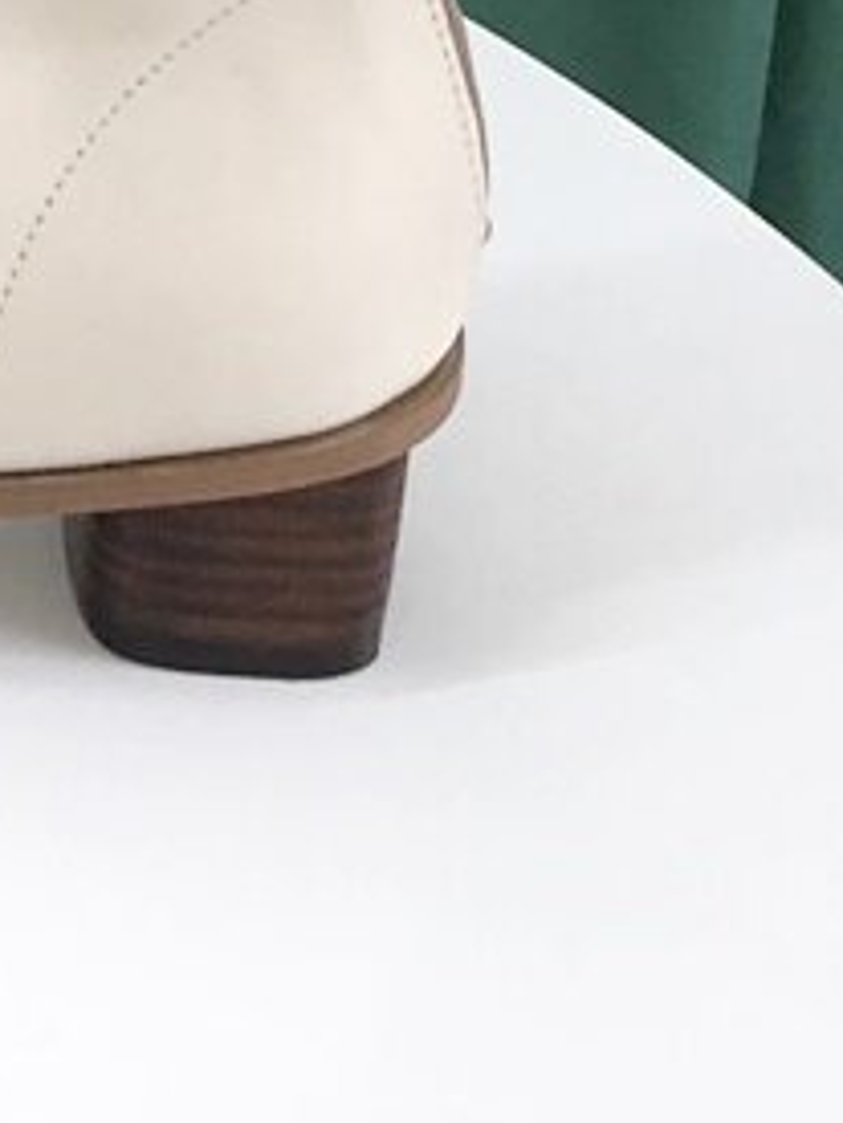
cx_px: -1144
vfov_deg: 13.4
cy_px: -751
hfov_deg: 9.8
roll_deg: +1.9
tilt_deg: -23.6
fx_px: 4384
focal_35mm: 135
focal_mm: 3.99
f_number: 1.8
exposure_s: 1/30
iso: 25
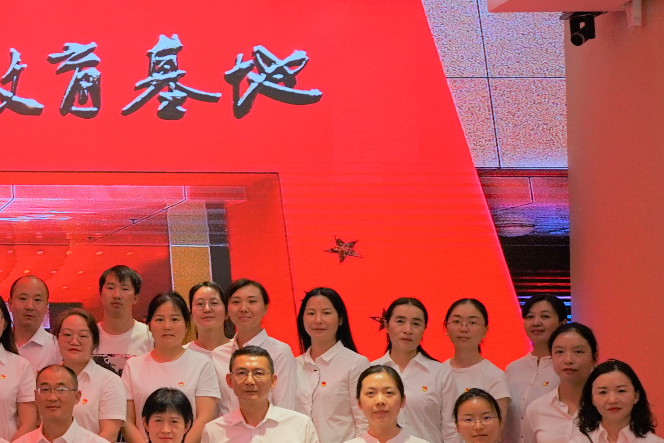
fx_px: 1715
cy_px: 257
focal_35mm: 93
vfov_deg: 14.7
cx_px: -172
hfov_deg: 20.3
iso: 500
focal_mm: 33
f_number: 4
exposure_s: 1/160
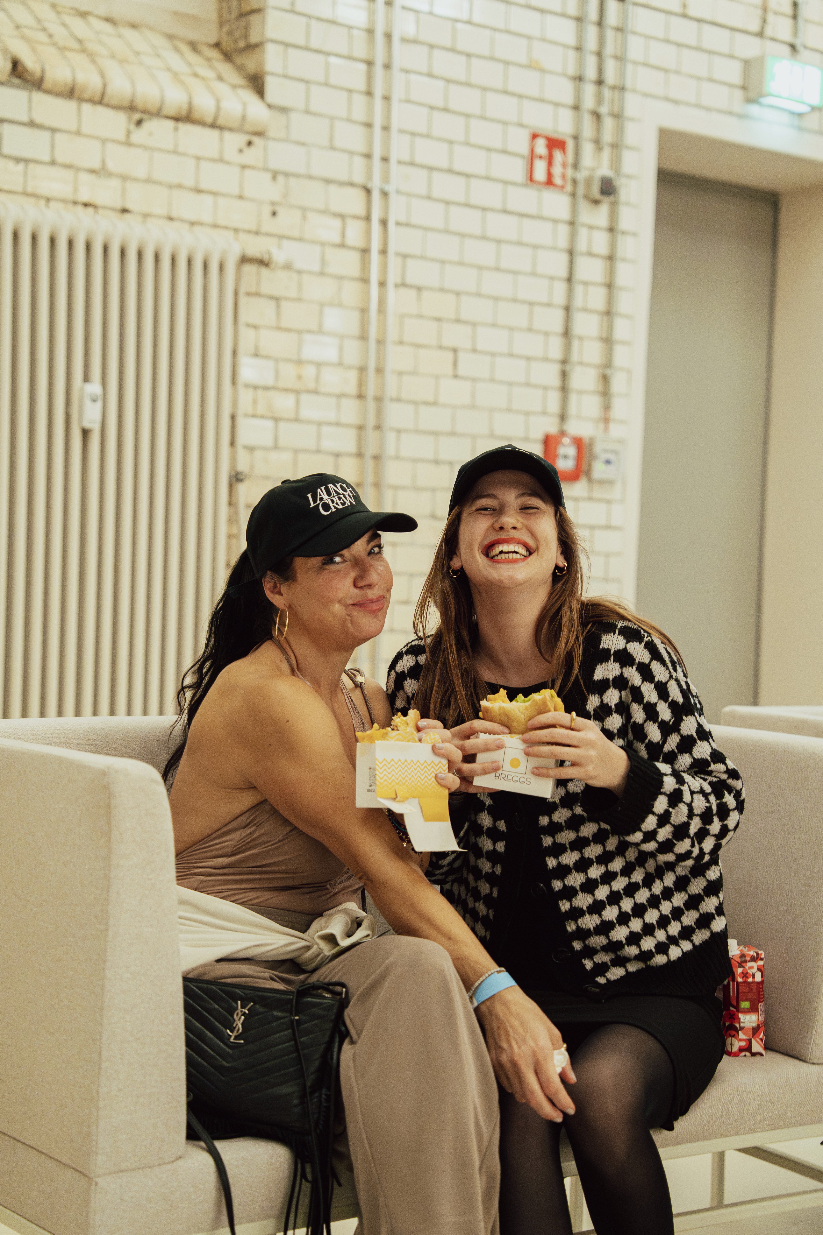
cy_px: 618
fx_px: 2160
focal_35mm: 63
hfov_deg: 21.6
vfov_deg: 31.9
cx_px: 412
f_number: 2.8
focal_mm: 63
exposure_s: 1/100
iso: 5000
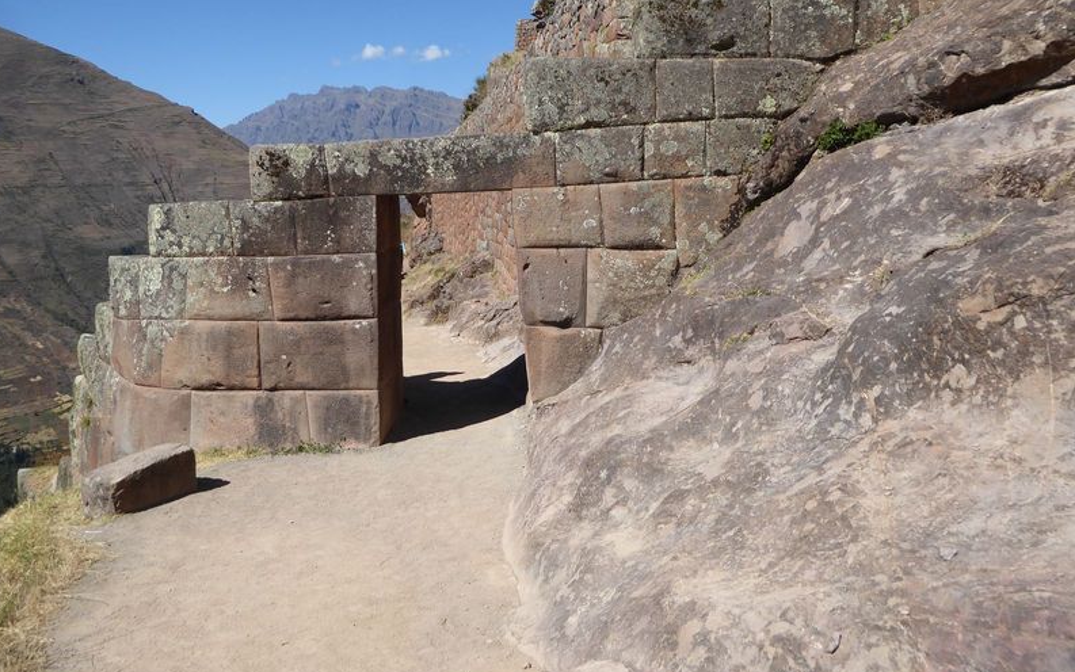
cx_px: 535
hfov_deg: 61.2
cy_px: 295
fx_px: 908
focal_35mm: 31
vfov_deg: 40.6
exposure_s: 1/800
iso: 80
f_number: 3.5
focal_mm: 5
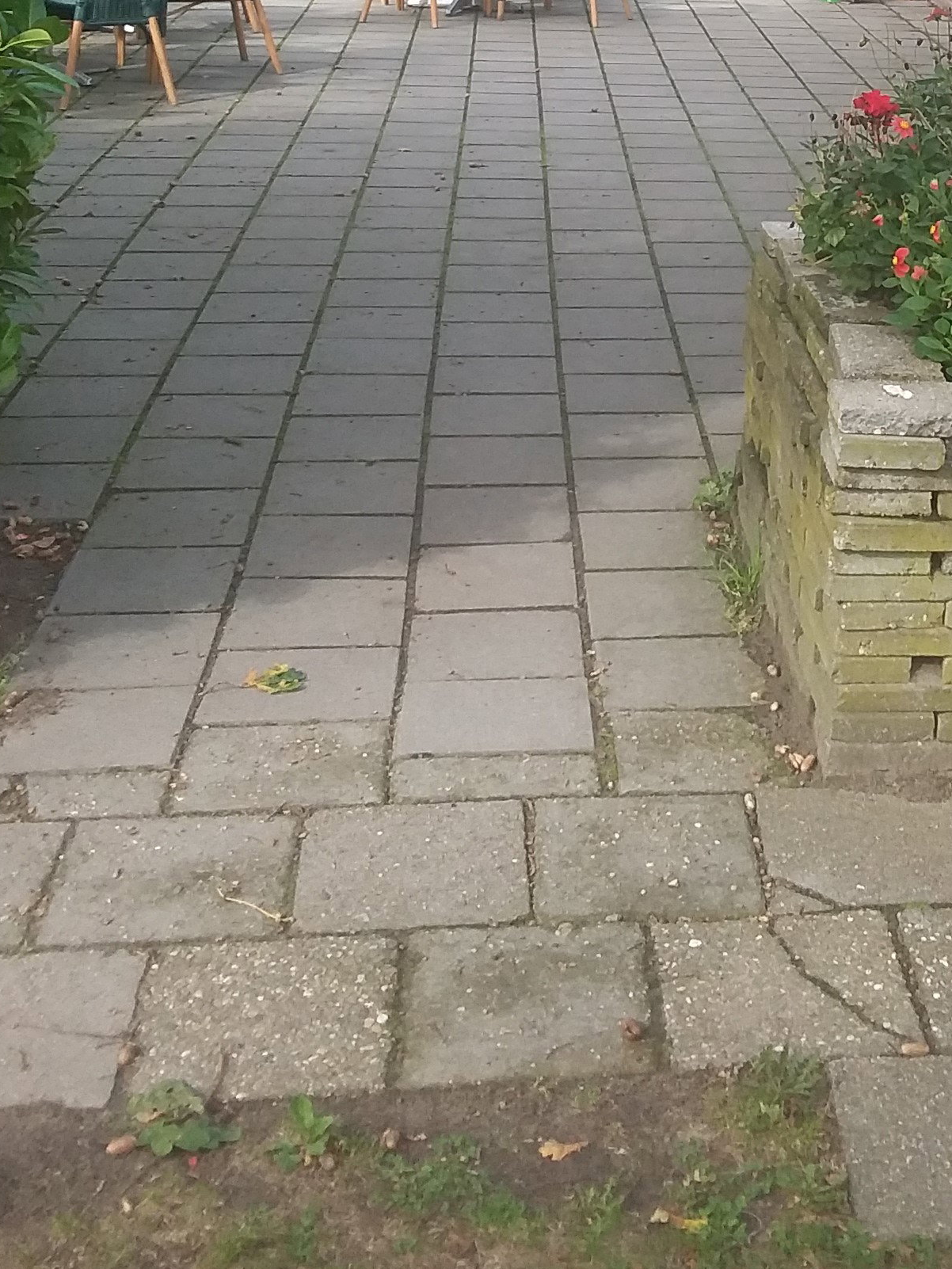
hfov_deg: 26.0
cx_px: 797
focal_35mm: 55
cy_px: 63
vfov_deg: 32.7
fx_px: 2016
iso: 40
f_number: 1.9
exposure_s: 1/412
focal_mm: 2.91
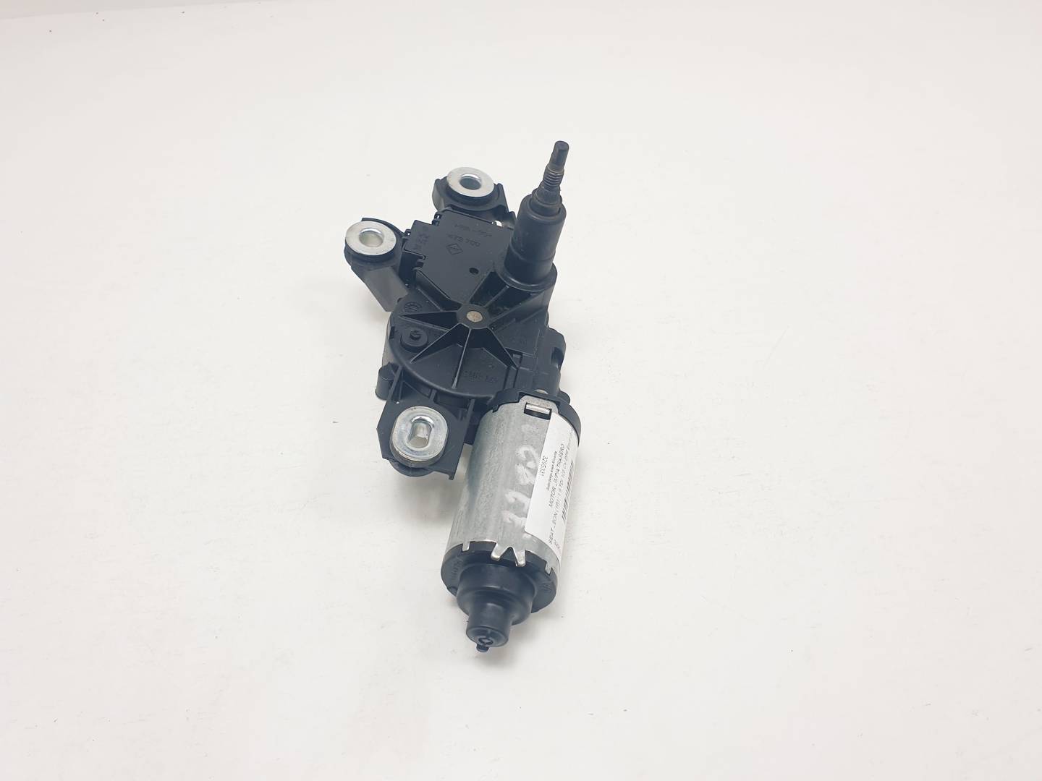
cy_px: 390
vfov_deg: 53.1
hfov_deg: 67.3
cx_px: 521
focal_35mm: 26
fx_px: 783
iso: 50
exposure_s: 1/326
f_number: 2.4
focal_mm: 4.3
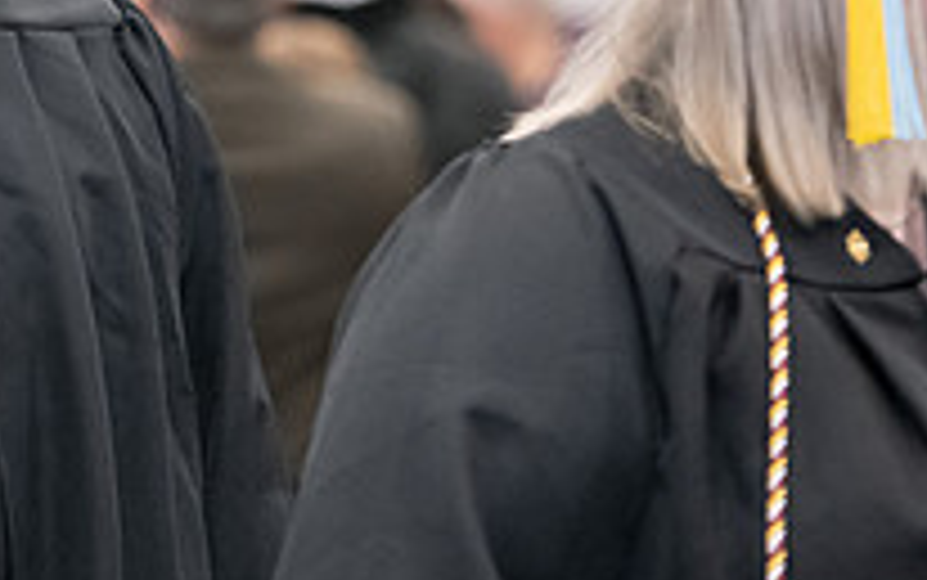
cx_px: 18
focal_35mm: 373
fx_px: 9429
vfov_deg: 3.5
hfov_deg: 5.6
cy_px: -142
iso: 3200
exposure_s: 1/200
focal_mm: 130
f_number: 3.2
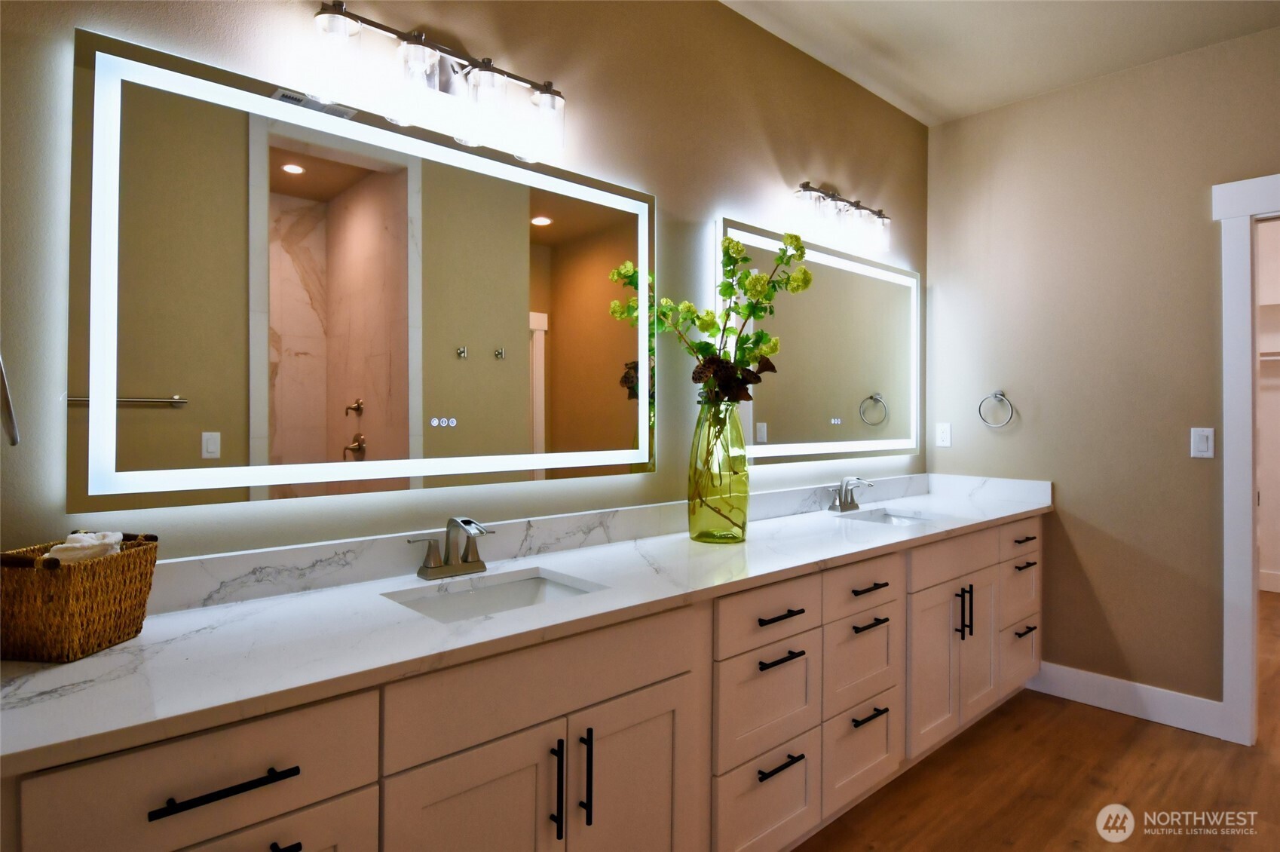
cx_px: 640
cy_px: 426
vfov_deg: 36.8
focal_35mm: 36
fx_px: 1279
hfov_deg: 53.2
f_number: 6.3
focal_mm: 24
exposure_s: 1/160
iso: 800
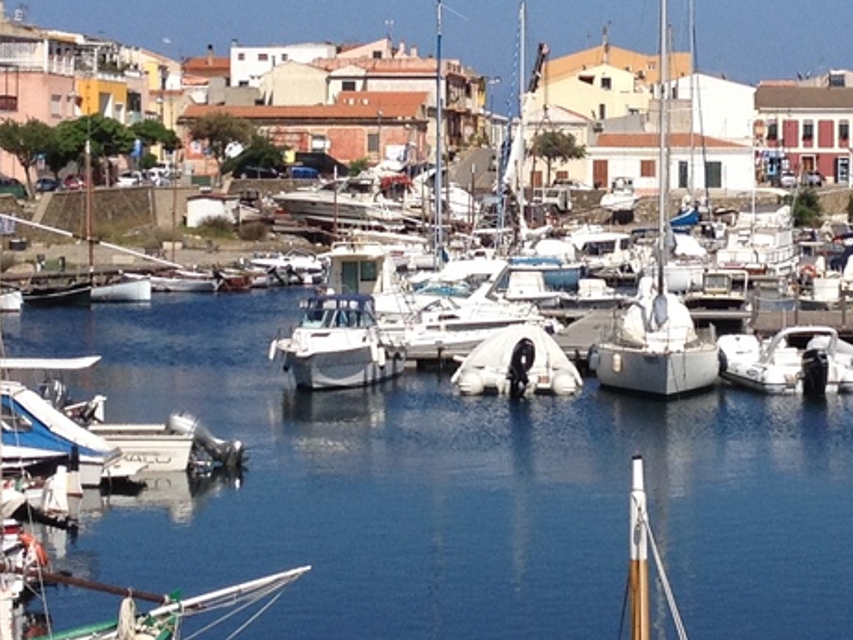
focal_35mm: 122
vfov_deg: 12.1
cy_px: 184
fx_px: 3006
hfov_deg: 16.1
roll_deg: -0.5
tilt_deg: -3.3
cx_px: 671
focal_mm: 4.28
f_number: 2.4
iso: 50
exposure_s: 1/2762
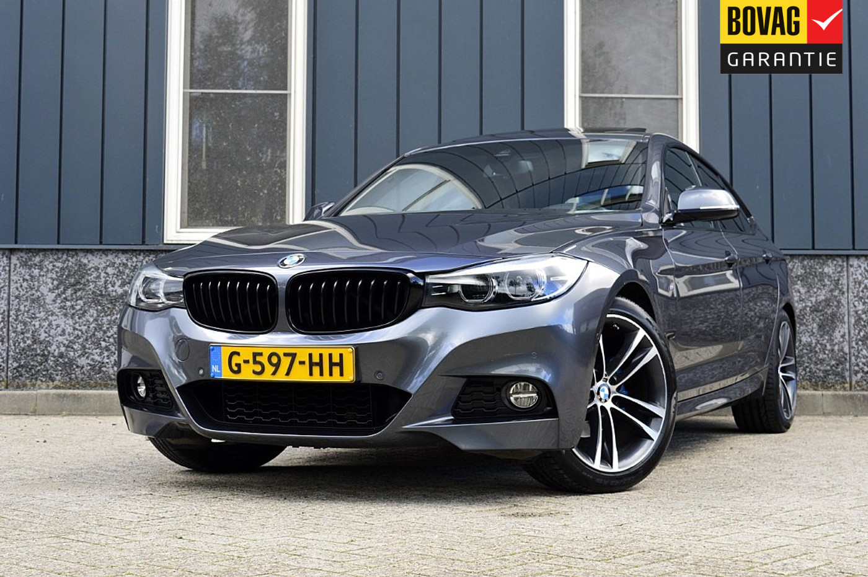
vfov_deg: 23.7
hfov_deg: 35.1
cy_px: 288
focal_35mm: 57
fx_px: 1373
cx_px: 434
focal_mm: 38
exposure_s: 1/100
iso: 400
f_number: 9
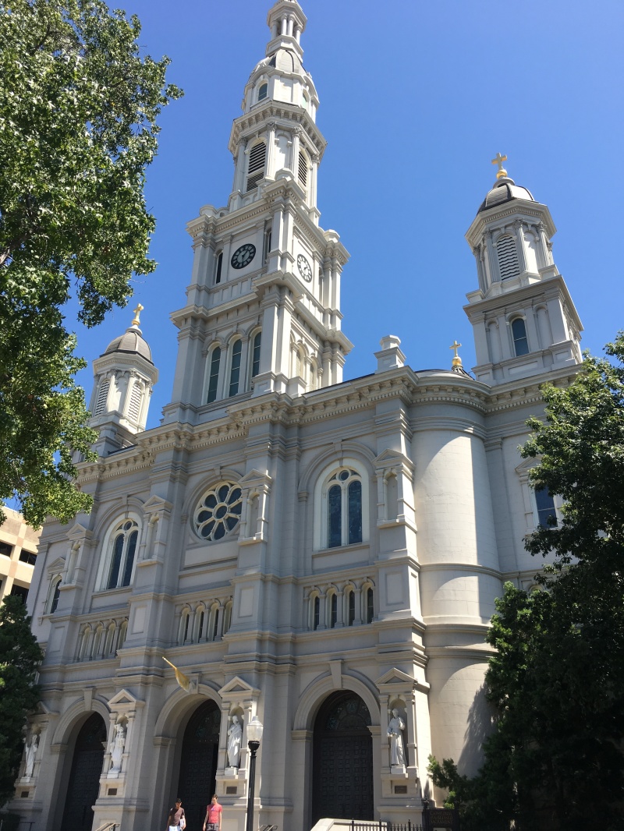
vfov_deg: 61.6
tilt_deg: +30.8
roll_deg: -1.5
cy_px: 416
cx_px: 312
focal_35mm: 29
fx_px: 697
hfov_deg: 48.2
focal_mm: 4.15
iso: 25
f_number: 2.2
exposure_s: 1/777
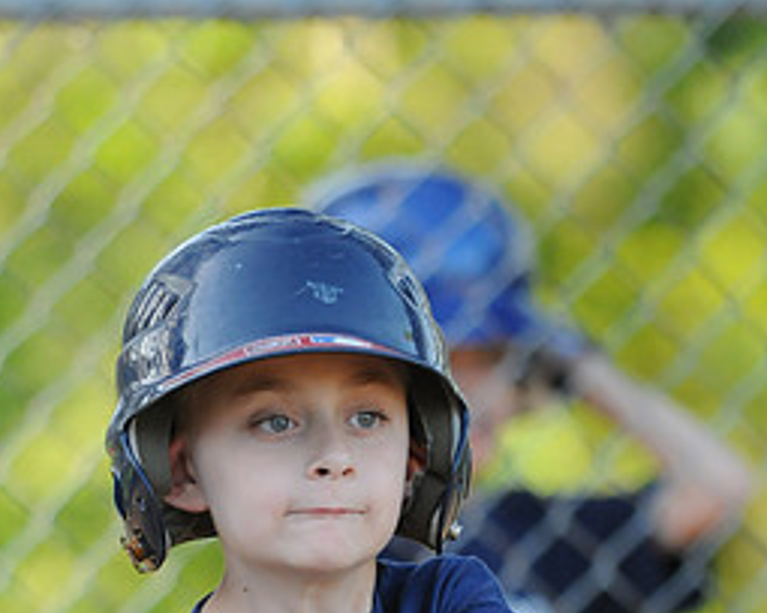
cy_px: 814
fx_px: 21770
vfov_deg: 1.6
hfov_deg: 2.0
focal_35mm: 959
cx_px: 248
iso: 800
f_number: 4
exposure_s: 1/500
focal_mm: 300
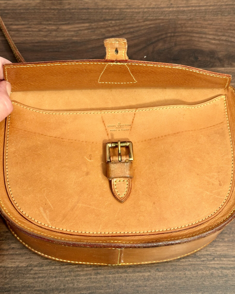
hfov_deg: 28.6
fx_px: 461
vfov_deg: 35.4
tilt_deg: -70.3
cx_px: 124
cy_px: 148
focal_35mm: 53
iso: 100
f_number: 1.78
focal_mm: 6.86
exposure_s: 1/50
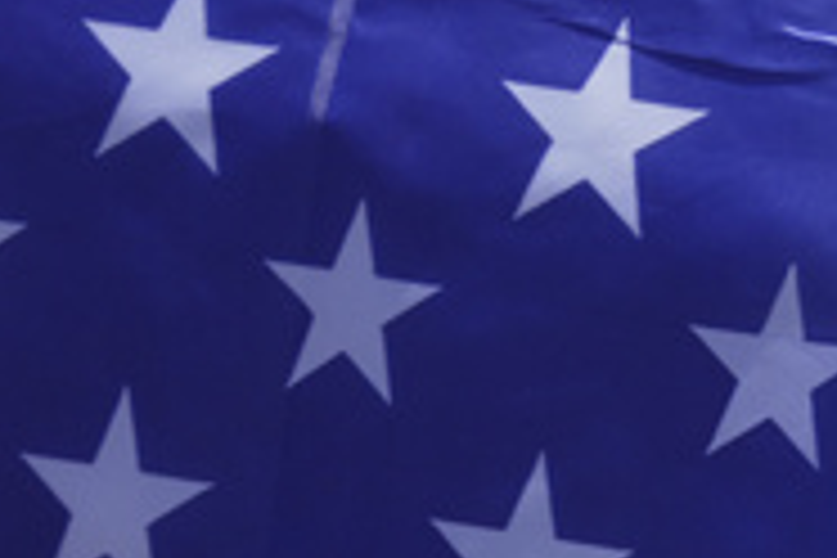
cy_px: -706
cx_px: 1575
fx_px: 12903
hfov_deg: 3.7
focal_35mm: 555
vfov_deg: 2.5
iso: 125
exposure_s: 1/640
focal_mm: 101
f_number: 6.3
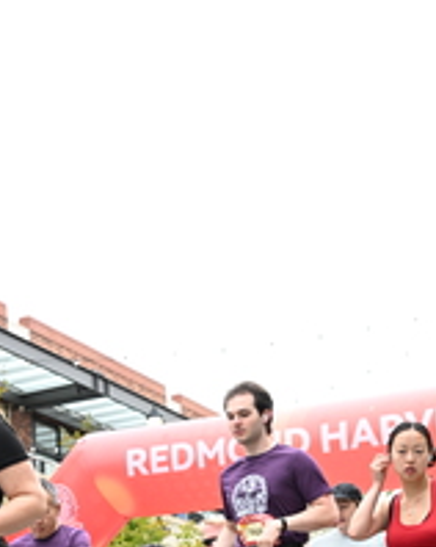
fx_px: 1309
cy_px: 525
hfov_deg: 18.9
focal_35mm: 81
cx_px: 145
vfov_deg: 22.8
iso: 2000
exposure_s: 1/640
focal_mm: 31
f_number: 4
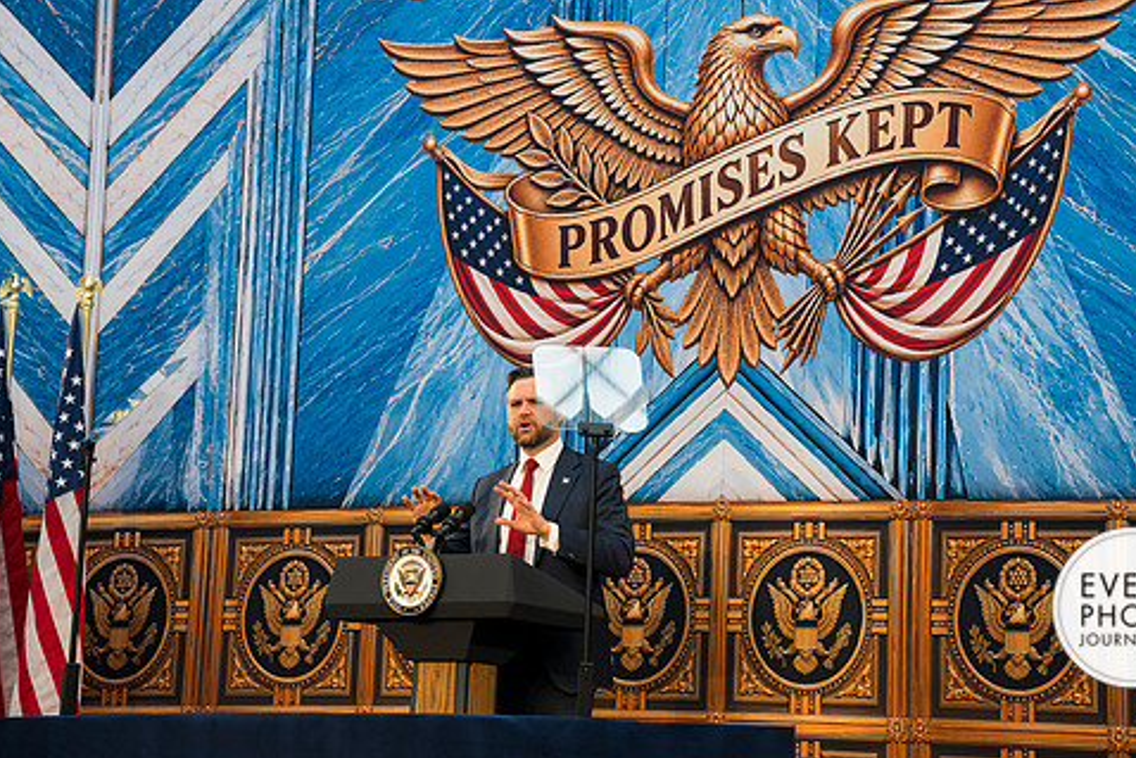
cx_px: 604
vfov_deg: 12.0
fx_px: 3598
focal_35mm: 114
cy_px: 305
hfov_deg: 17.9
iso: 360
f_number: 4
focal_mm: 94
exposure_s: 1/160
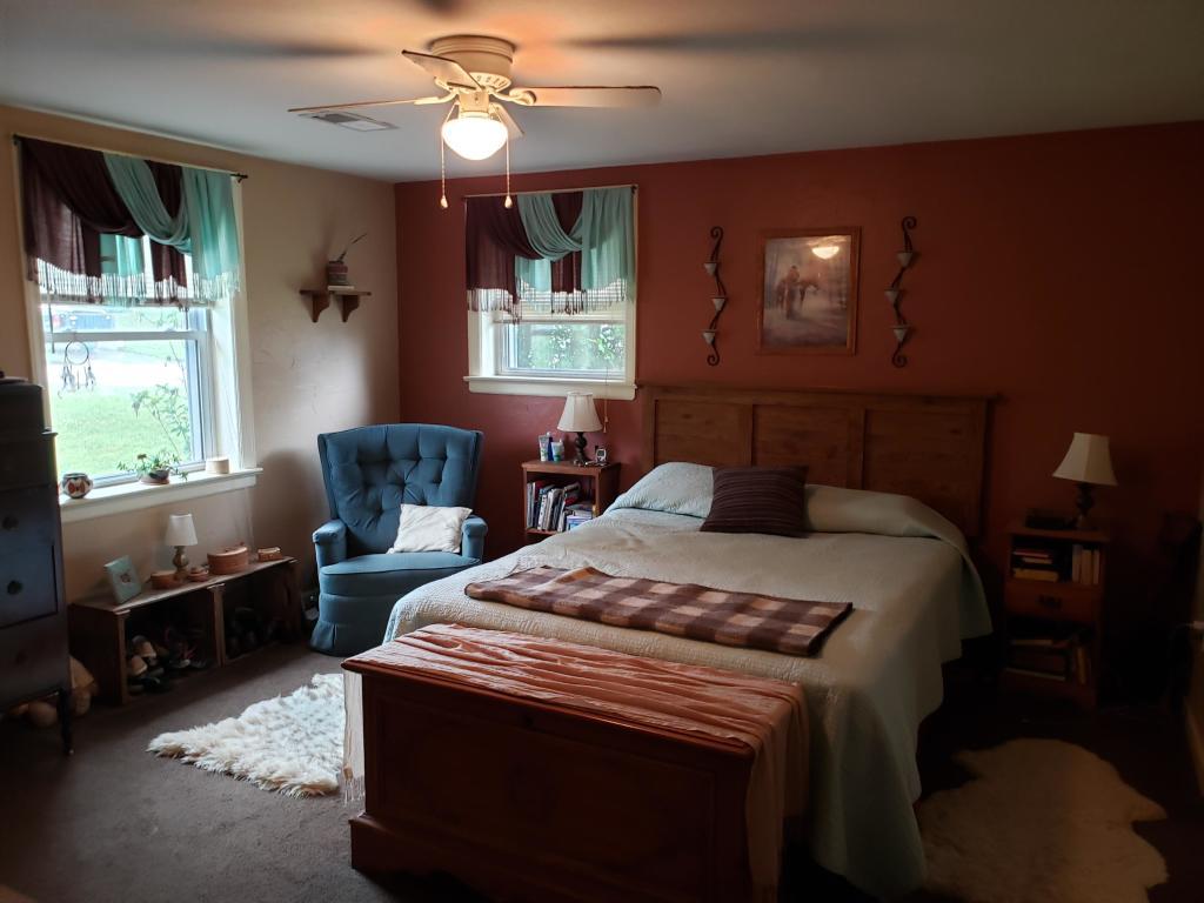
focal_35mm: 26
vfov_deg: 53.1
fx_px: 904
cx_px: 602
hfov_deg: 67.3
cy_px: 452
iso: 250
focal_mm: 4.3
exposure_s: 1/20
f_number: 2.4
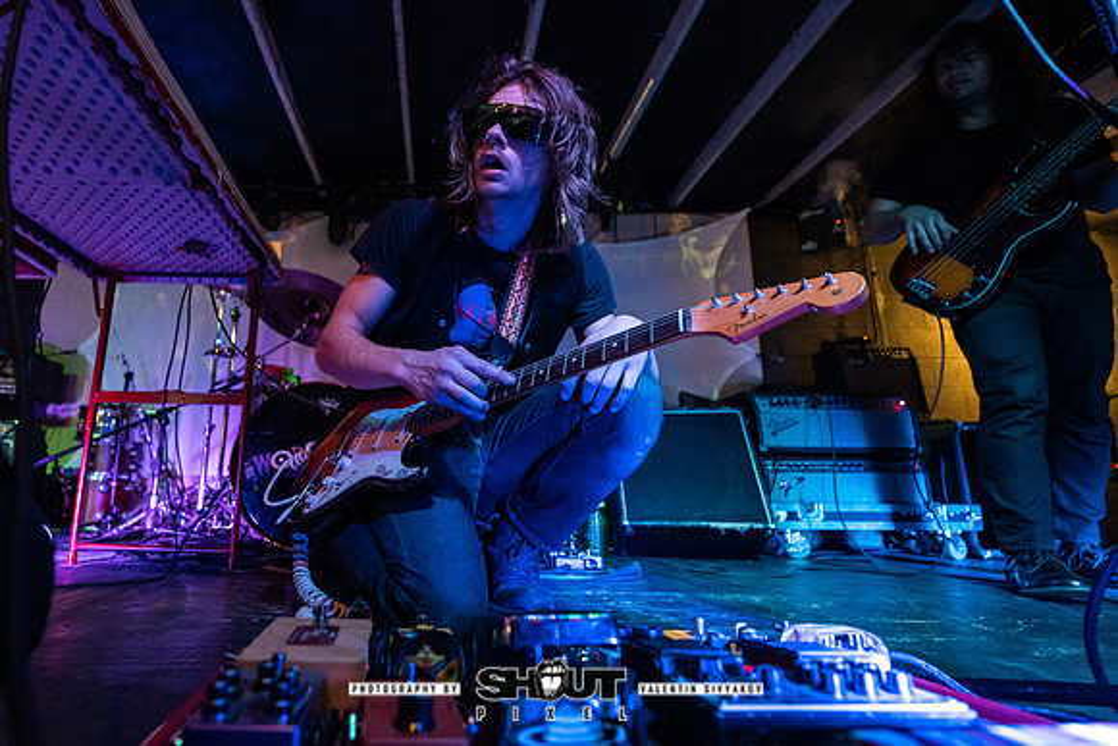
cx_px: 435
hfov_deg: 89.2
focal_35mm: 18
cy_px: 352
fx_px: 553
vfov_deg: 68.0
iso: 3200
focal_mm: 14
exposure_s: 1/200
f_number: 2.8
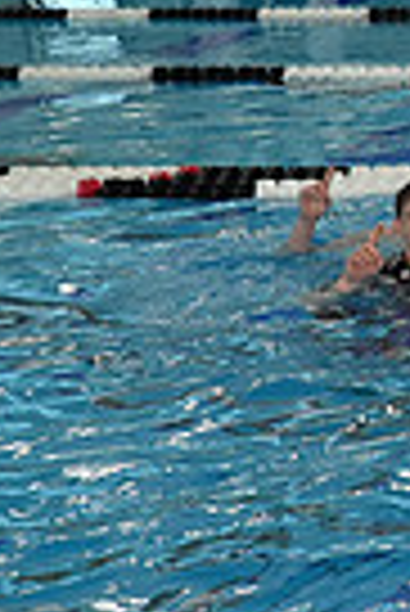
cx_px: 1271
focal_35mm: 141
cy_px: 178
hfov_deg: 8.2
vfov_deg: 14.5
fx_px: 2402
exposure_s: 1/250
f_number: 8
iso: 1600
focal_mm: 33
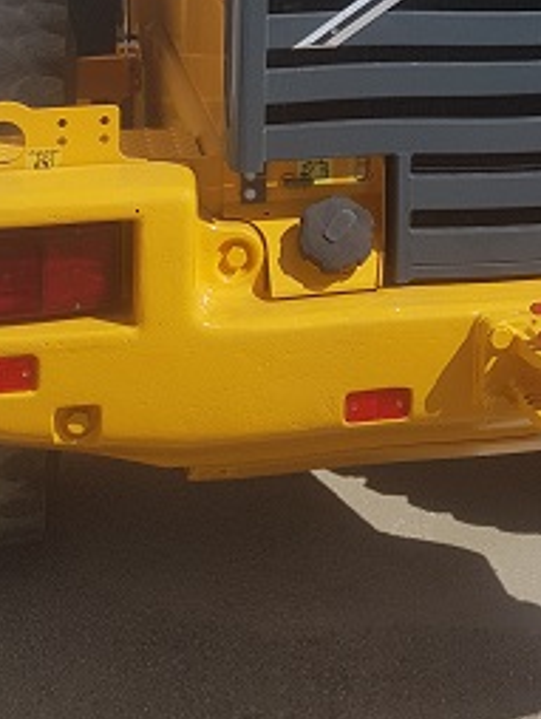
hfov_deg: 22.0
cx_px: 433
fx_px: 1373
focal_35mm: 66
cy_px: -127
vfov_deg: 26.4
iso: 40
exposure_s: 1/3448
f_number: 1.7
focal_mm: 4.2
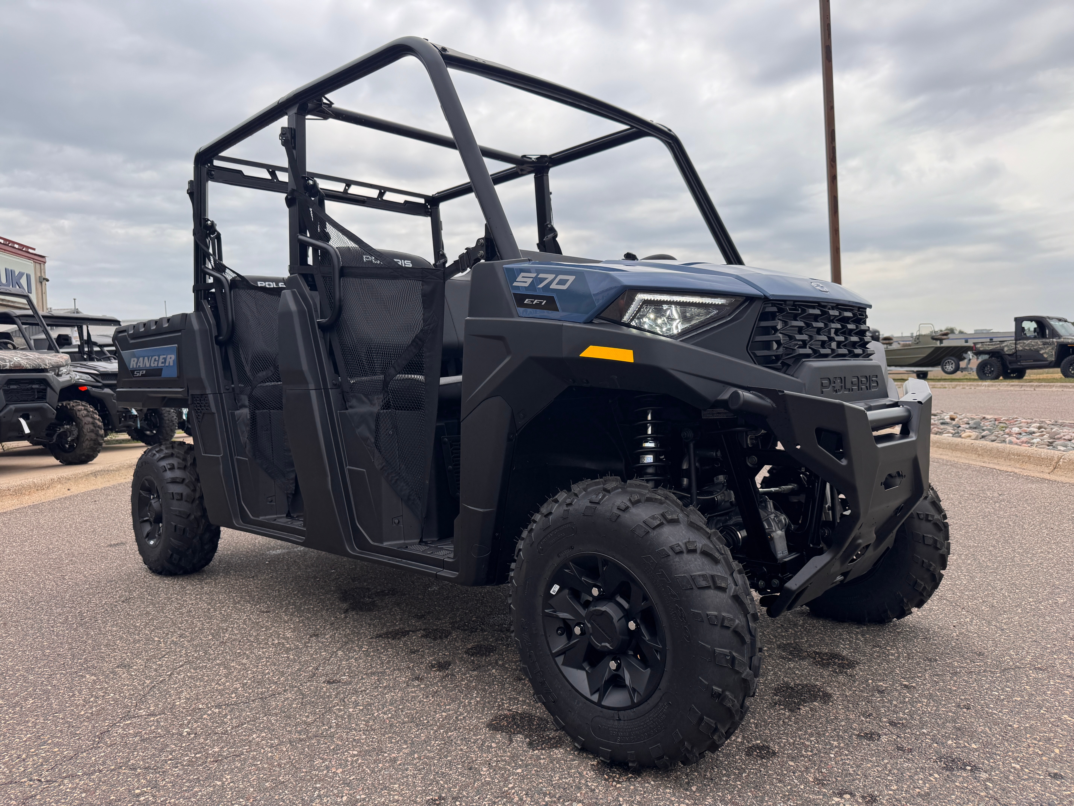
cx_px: 537
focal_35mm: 24
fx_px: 745
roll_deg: +2.5
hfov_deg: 71.6
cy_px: 403
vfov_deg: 56.8
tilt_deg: -1.7
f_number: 1.78
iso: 80
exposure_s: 1/3802
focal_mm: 6.76
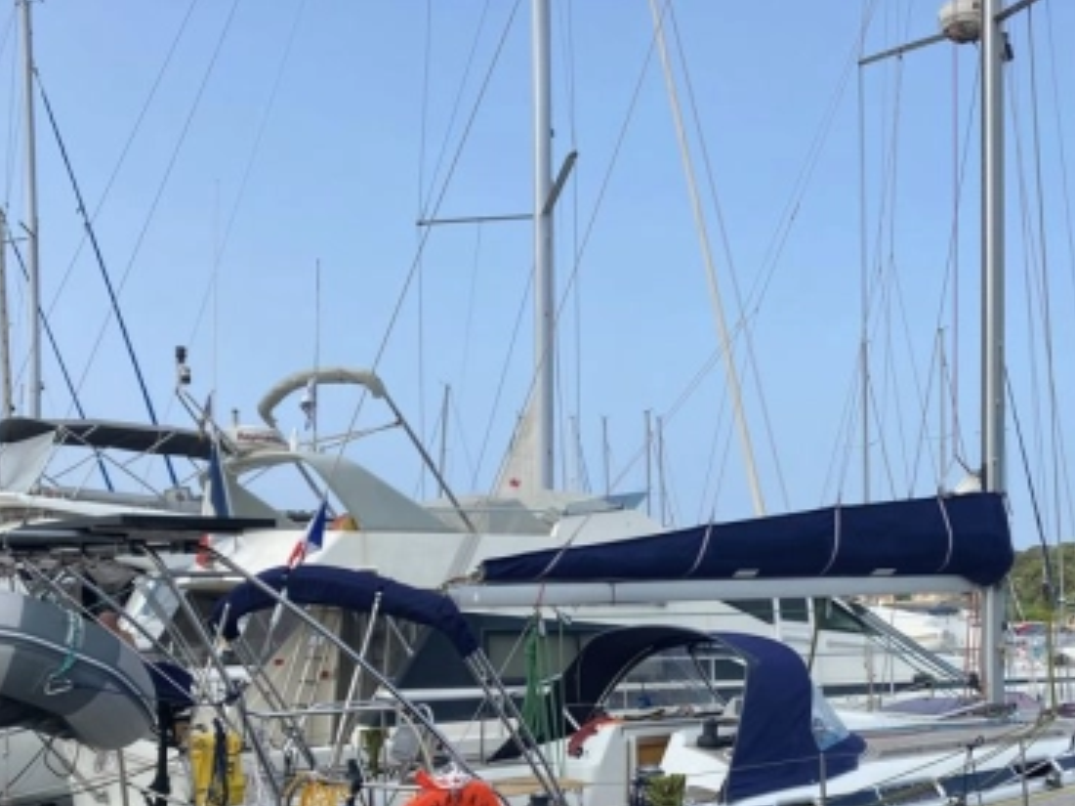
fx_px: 1304
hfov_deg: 44.6
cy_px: 602
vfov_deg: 33.7
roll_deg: -2.1
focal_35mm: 42
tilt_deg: +1.0
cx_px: 639
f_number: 1.8
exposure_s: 1/972
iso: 32
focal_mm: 3.99
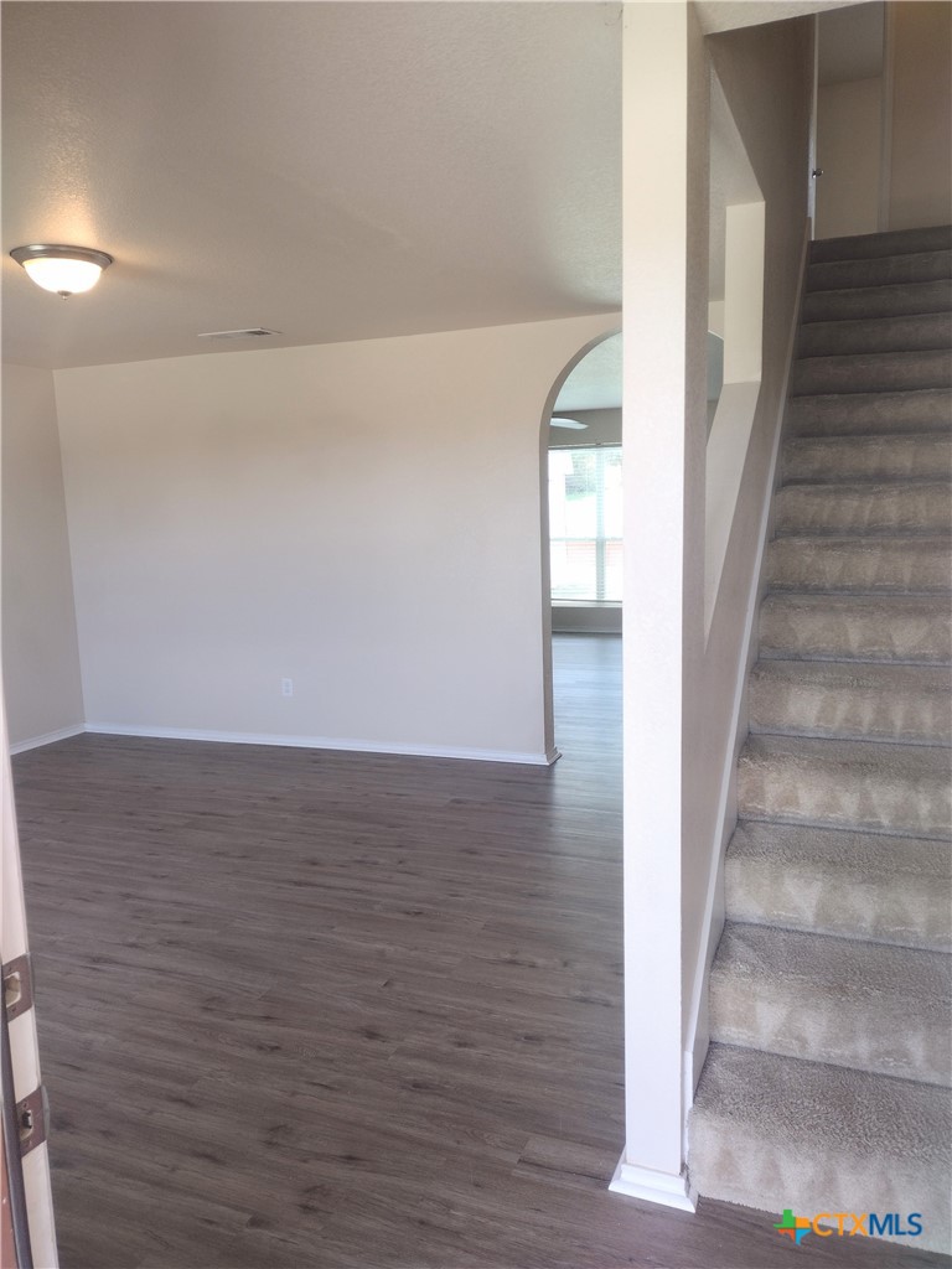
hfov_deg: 51.4
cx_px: 476
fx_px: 990
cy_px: 634
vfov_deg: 65.3
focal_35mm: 27
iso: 150
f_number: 1.7
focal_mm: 4.71
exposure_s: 1/120
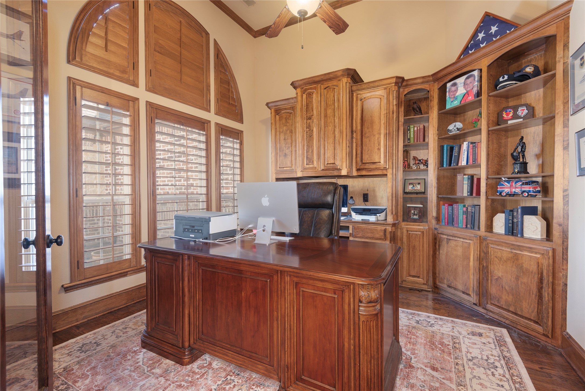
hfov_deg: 96.7
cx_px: 292
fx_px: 260
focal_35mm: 16
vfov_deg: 73.8
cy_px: 196
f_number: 7.1
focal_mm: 16
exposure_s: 2.5
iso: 100
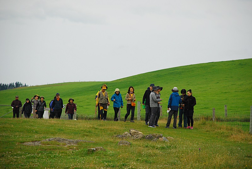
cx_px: 126
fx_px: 1420
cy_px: 84
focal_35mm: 202
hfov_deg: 10.1
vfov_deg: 6.8
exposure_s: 1/500
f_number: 6.3
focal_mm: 135
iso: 400
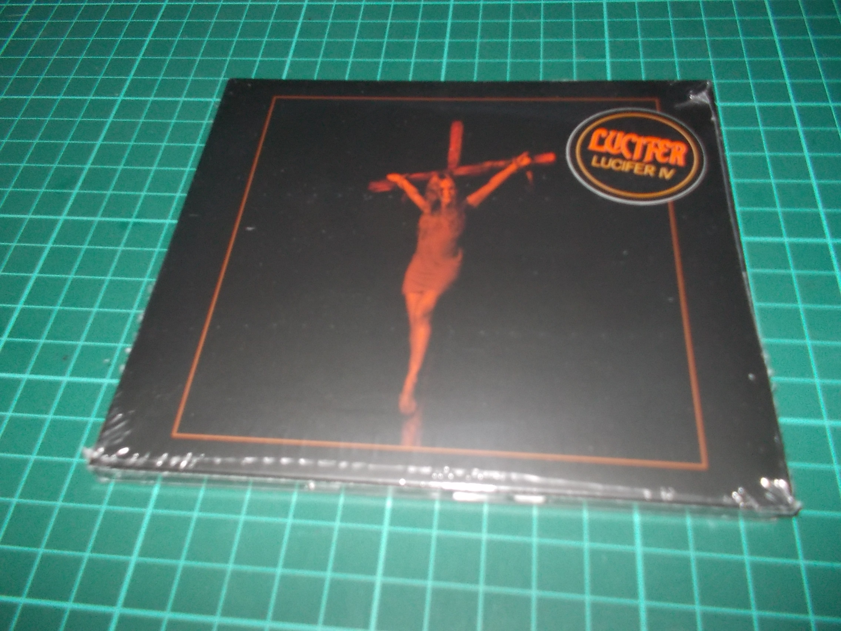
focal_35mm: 29
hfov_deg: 61.7
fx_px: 705
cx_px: 420
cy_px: 316
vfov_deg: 48.2
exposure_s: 1/30
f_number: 3.3
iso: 200
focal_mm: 4.1
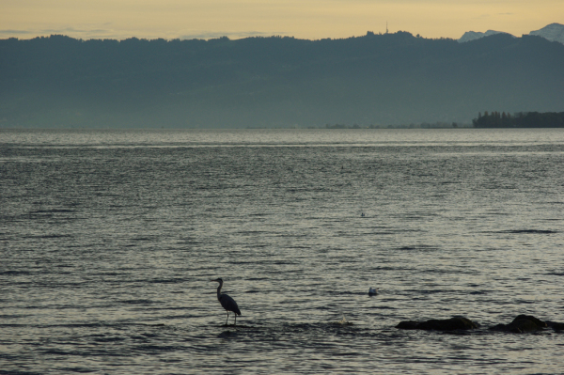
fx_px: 3522
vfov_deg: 6.1
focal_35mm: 225
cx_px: 282
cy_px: 188
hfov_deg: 9.2
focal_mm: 150
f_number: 8
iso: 200
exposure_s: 1/250
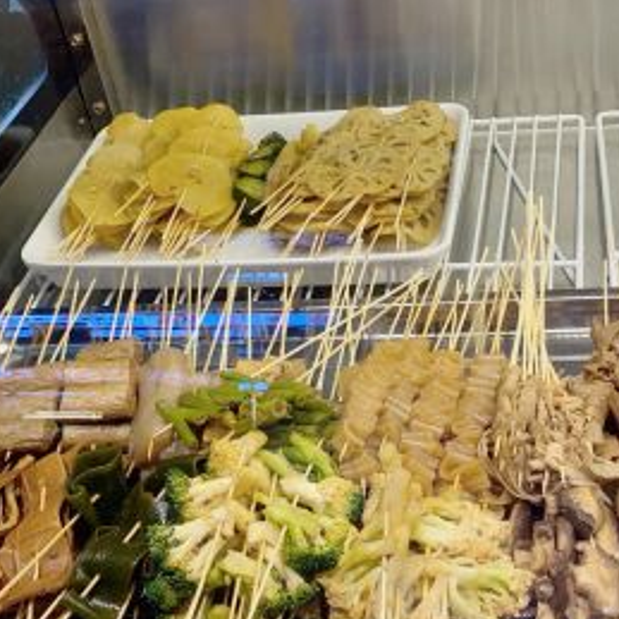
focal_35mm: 41
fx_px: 829
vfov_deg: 40.9
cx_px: 339
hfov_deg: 40.9
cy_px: 282
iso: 40
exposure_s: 1/100
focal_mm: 4.25
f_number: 1.8
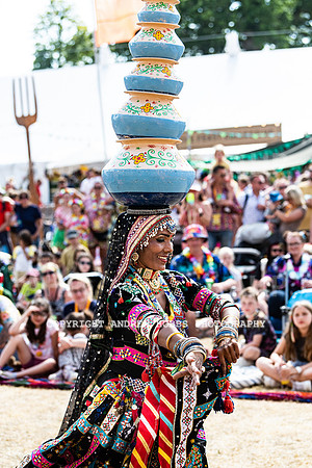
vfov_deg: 23.6
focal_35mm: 86
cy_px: 234
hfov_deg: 15.9
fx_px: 1118
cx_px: 156
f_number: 4.5
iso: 400
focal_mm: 86
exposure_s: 1/2000
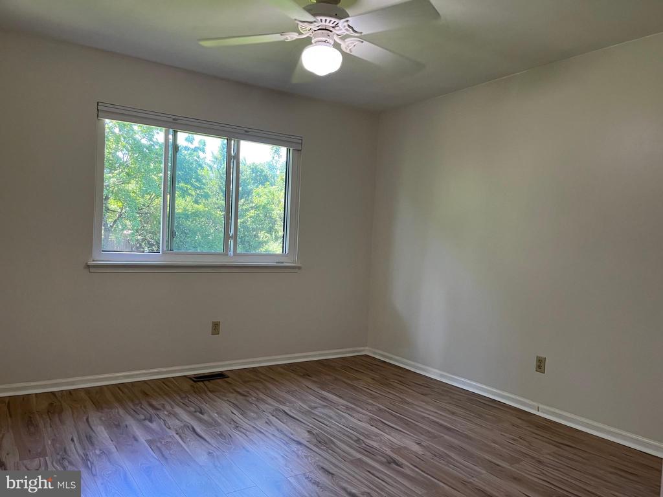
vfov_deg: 53.1
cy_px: 248
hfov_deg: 67.3
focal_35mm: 26
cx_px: 332
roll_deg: -2.8
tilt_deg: -1.8
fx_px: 498
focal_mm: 5.1
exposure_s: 1/60
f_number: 1.6
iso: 80
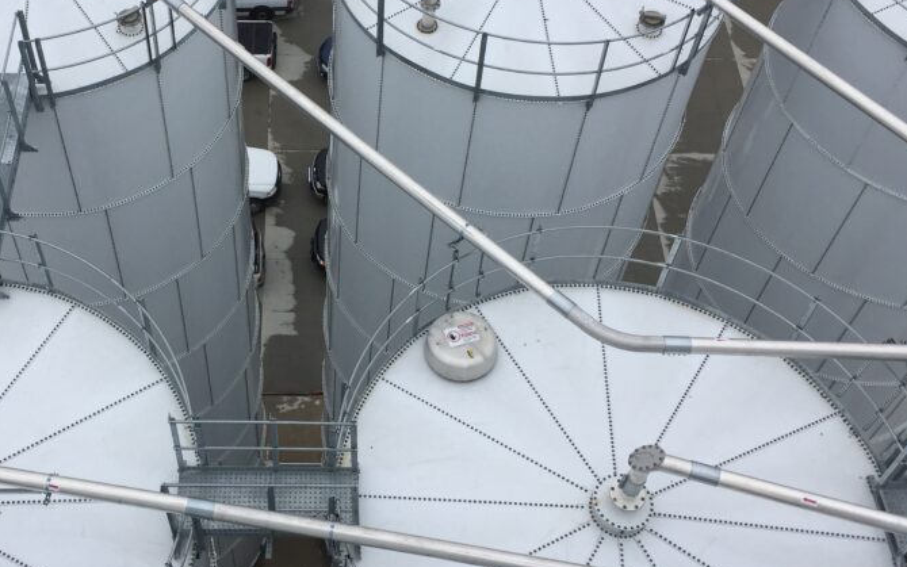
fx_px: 1162
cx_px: 321
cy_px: 240
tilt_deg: -53.9
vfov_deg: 27.4
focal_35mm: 47
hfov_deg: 42.2
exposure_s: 1/520
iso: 32
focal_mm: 4.15
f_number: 2.2
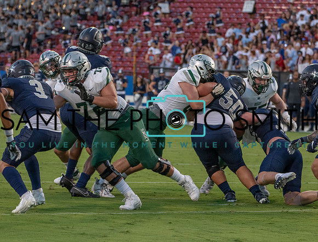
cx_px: 143
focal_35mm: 241
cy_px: 139
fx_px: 2222
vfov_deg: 6.2
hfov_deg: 8.2
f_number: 5.6
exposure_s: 1/1000
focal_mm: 162
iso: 3200
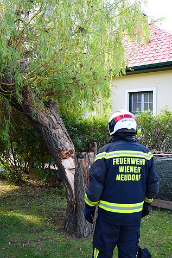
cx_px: 86
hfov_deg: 36.9
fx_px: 258
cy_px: 129
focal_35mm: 36
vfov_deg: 53.1
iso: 100
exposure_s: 1/60
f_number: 3.8
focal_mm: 24
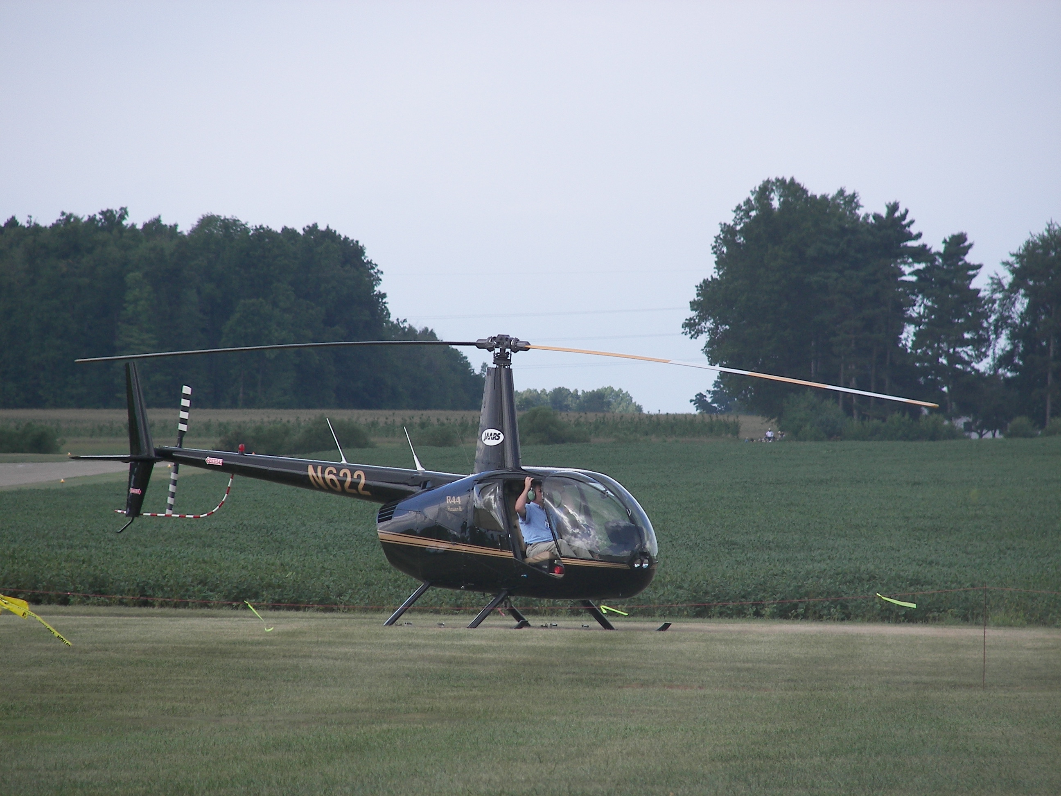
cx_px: 530
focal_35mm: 367
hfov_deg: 5.4
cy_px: 398
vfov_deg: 4.1
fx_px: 11249
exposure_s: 1/400
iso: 50
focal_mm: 60.8
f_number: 3.6
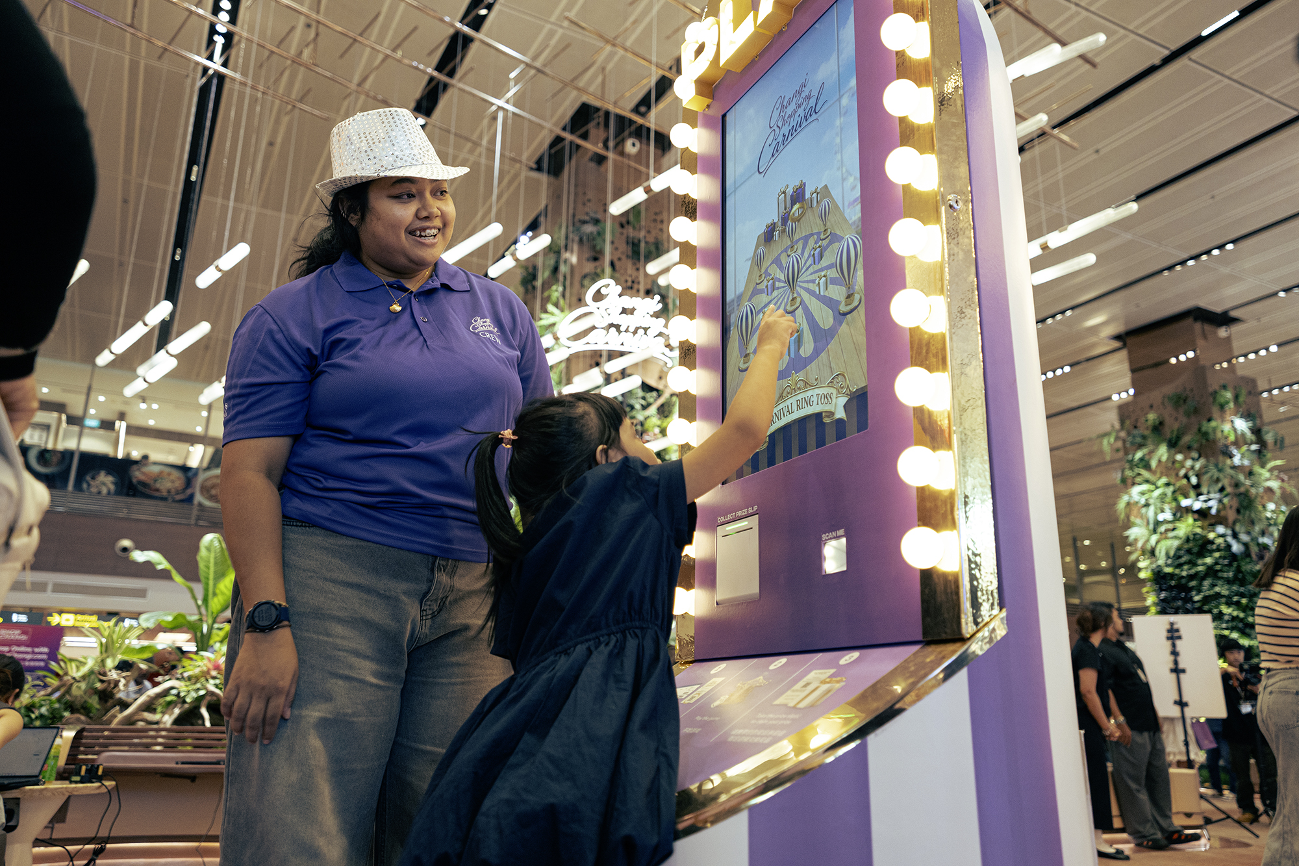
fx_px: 1010
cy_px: 433
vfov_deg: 46.4
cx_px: 650
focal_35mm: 28
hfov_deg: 65.5
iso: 1600
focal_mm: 28
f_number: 2.8
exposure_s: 1/250
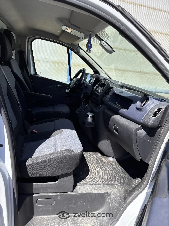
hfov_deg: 53.1
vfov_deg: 67.3
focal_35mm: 26
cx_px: 84
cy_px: 113
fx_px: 169
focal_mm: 5.96
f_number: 1.6
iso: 50
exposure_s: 1/1279
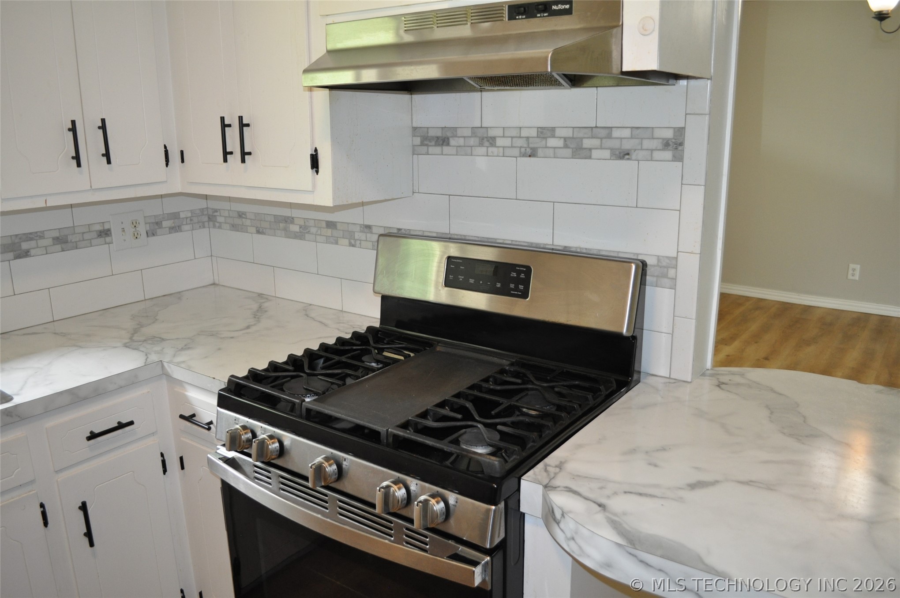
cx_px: 450
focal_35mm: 27
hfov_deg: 67.5
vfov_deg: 47.8
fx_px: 674
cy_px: 299
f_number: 3.5
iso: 800
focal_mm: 18
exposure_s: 1/100
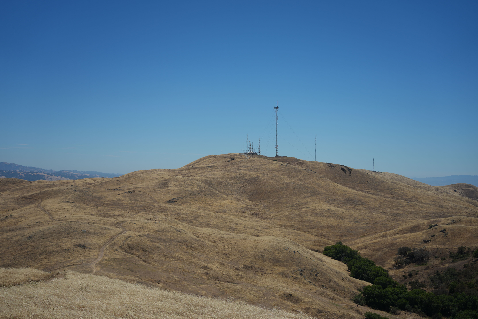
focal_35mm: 50
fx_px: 664
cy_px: 160
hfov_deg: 39.6
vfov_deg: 27.0
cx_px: 239
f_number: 5
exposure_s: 1/1250
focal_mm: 50
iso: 100
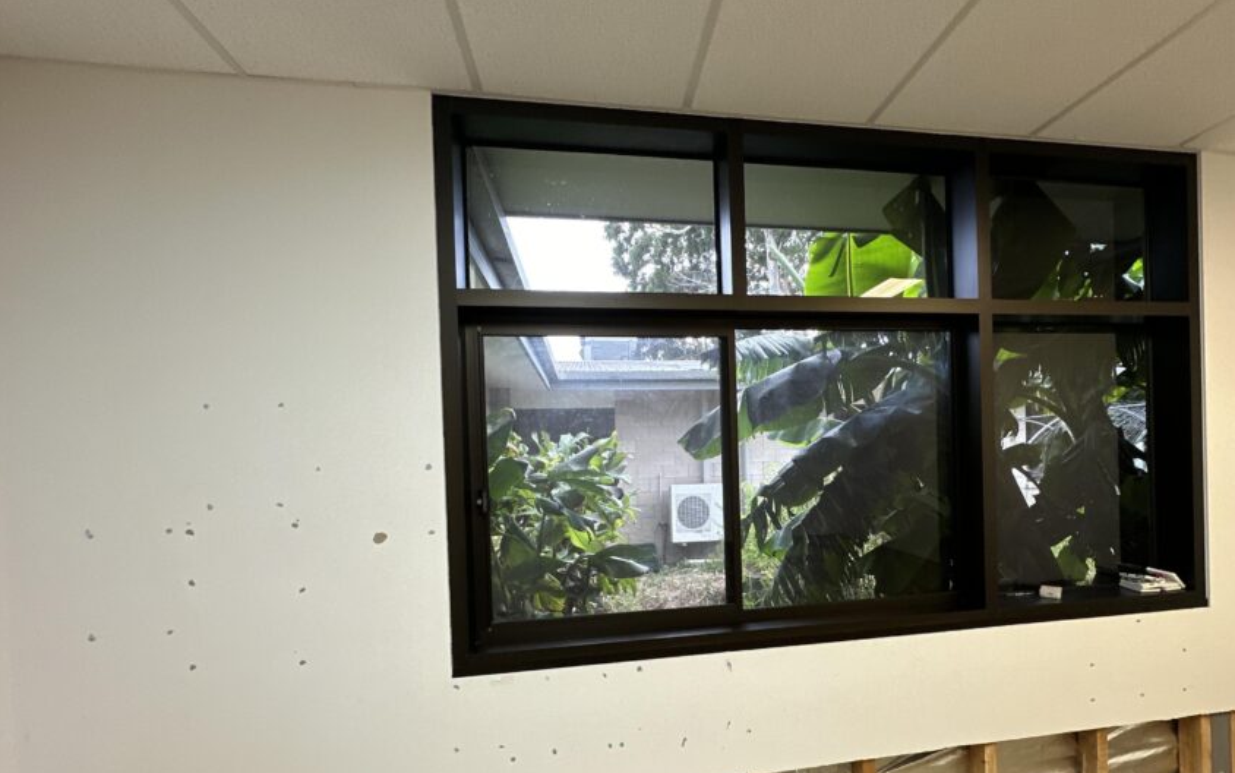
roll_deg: +0.8
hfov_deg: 90.6
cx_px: 699
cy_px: 461
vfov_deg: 64.5
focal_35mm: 18
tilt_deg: +0.1
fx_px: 606
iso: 200
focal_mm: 2.22
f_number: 2.2
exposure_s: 1/50
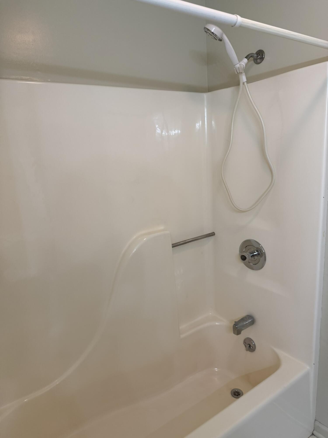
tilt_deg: -10.3
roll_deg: +3.8
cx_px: 164
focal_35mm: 24
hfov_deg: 56.8
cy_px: 219
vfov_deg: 71.6
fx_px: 303
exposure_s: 1/120
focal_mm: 6.76
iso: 200
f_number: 1.78
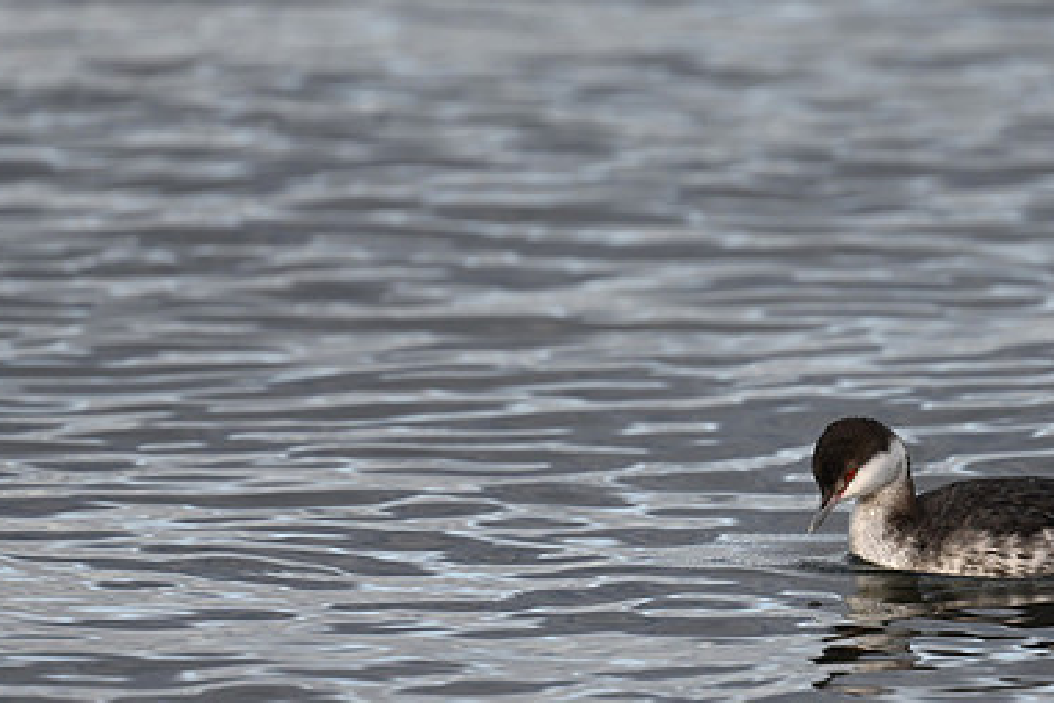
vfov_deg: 1.1
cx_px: 739
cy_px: 419
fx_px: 35658
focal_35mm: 1218
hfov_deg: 1.7
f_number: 6.3
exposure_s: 1/800
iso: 220
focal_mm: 800
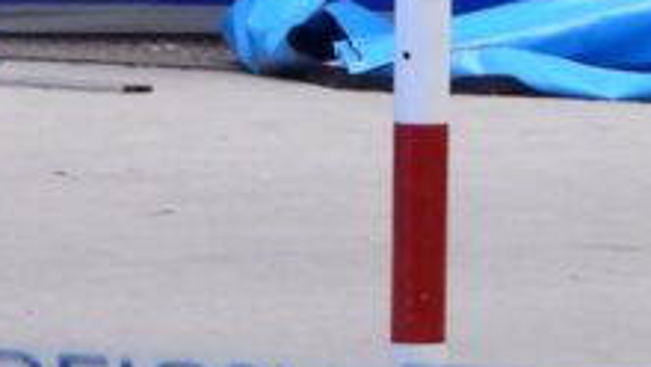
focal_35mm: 1014
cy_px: -352
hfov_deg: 2.1
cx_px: 725
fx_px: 17512
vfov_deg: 1.2
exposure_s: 1/20
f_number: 4.5
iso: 400
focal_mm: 35.9
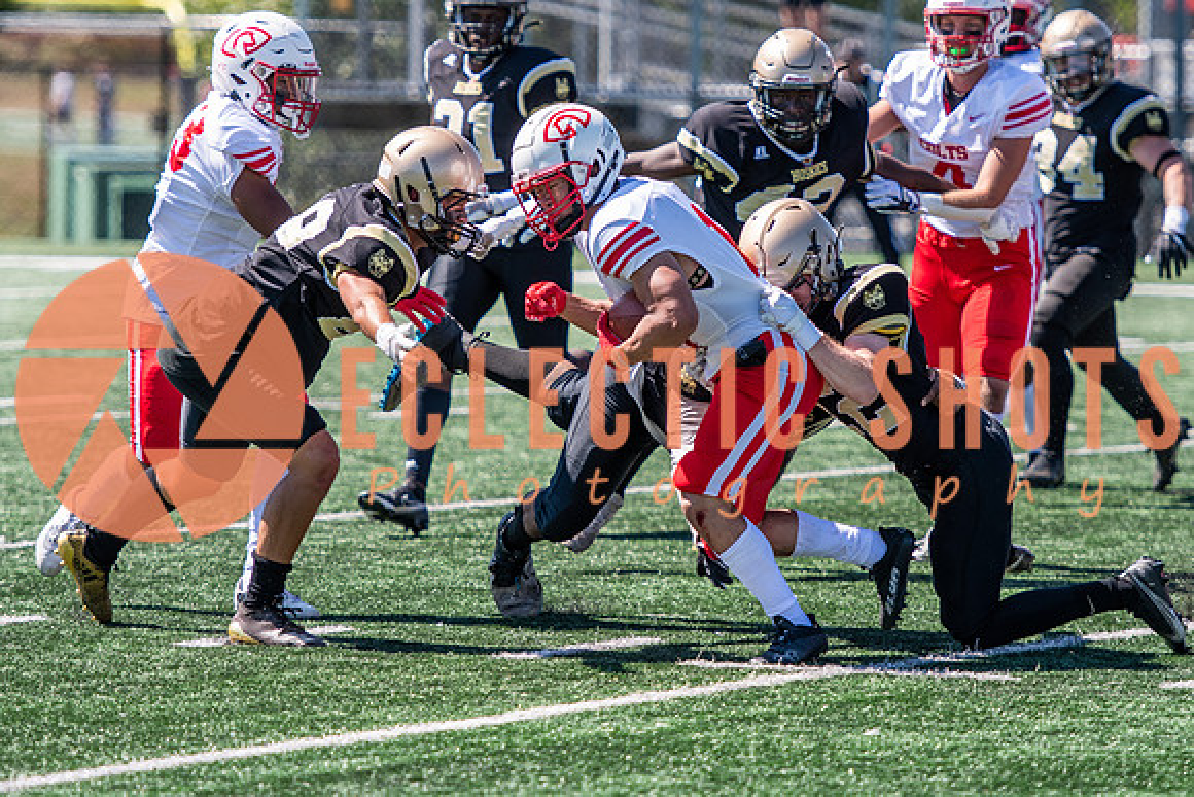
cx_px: 618
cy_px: 315
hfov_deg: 6.7
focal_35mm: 309
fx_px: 10255
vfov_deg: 4.4
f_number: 2.8
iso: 160
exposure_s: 1/1600
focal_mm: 170
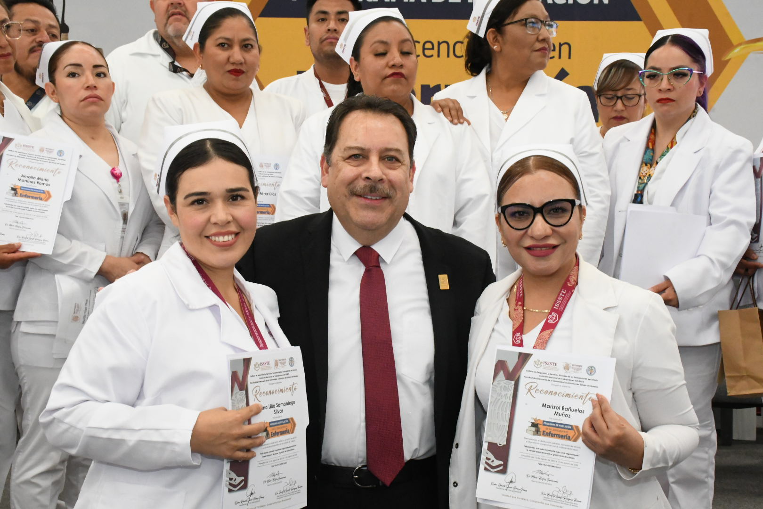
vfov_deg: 26.0
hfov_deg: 38.2
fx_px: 1102
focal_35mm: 52
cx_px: 382
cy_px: 254
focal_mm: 35
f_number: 16
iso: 6400
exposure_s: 1/160
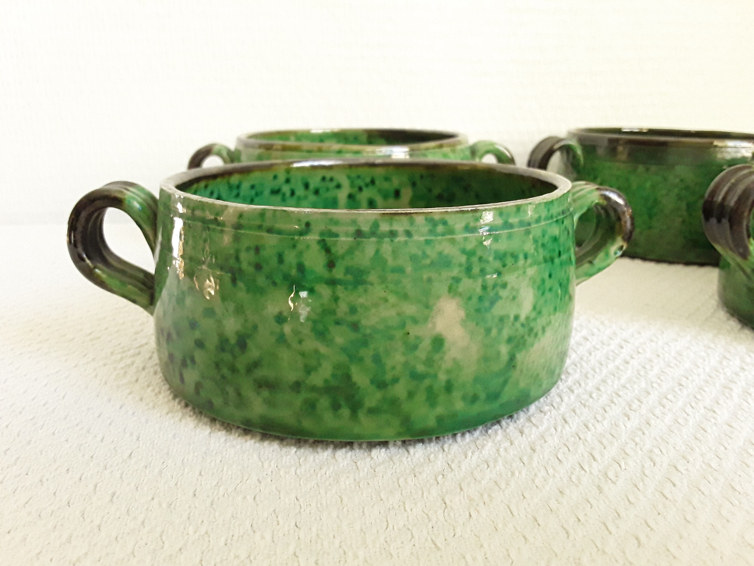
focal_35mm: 27
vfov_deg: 51.4
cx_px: 377
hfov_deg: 65.3
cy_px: 283
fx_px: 588
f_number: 1.9
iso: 400
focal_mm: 2.91
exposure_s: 1/153
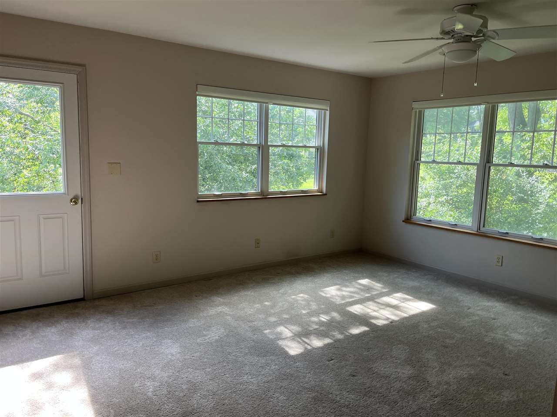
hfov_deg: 67.3
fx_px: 418
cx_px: 278
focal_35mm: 26
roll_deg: -3.4
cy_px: 208
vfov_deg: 53.1
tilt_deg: -3.9
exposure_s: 1/122
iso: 64
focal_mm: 5.1
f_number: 1.6
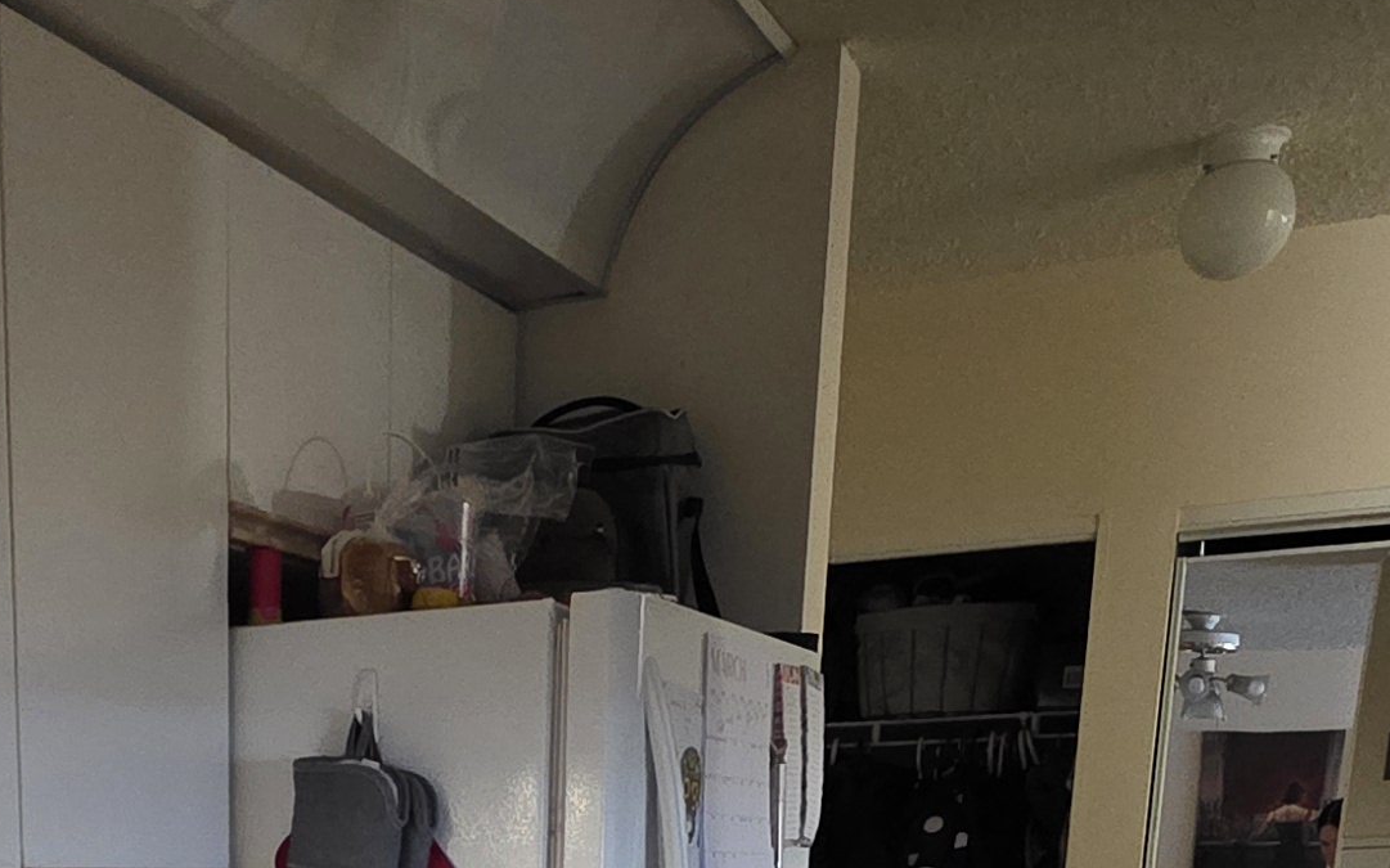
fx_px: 1931
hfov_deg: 37.9
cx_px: 248
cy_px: 1480
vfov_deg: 19.9
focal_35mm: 51
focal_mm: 2.2
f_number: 1.9
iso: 1000
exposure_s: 1/60
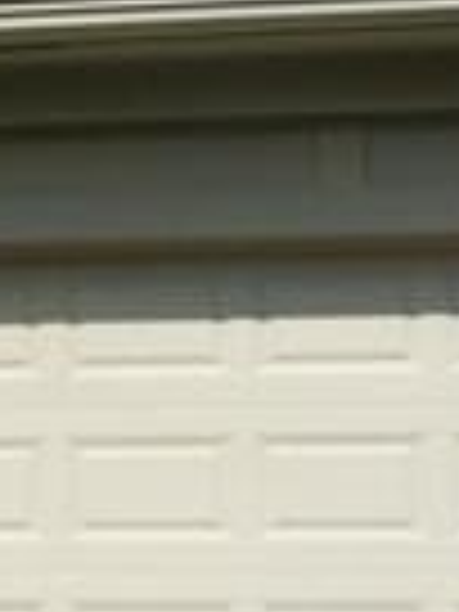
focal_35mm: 118
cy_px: 432
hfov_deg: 11.5
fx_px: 2086
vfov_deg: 16.6
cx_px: -418
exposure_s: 1/400
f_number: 4.5
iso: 80
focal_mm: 4.1
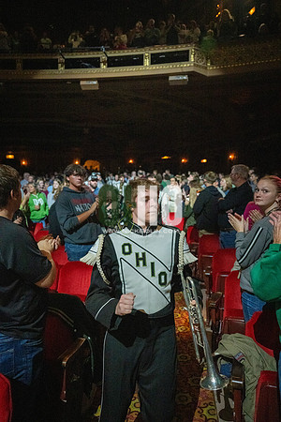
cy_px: 211
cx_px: 140
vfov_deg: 71.5
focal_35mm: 25
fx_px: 293
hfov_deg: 51.3
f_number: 2.8
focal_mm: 25
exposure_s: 1/500
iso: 12800
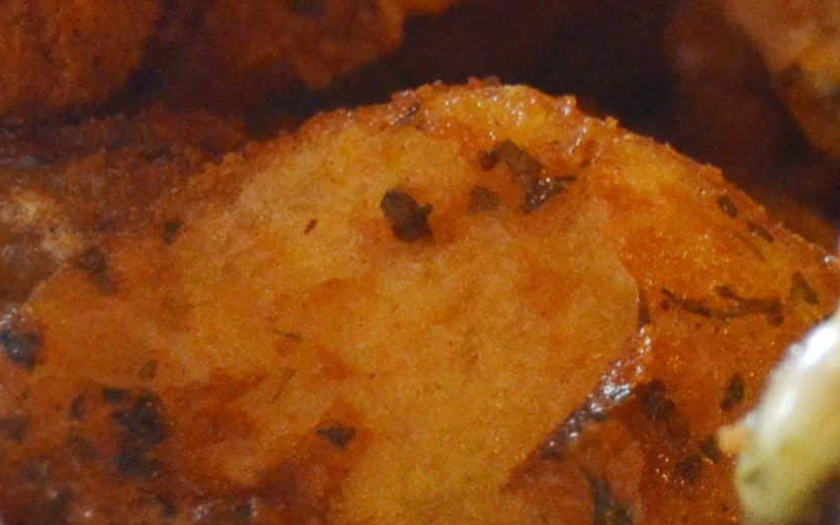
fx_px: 7416
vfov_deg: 4.0
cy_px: -350
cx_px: 1347
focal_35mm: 324
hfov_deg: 6.4
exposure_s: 1/60
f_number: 4.8
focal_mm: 38
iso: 1000
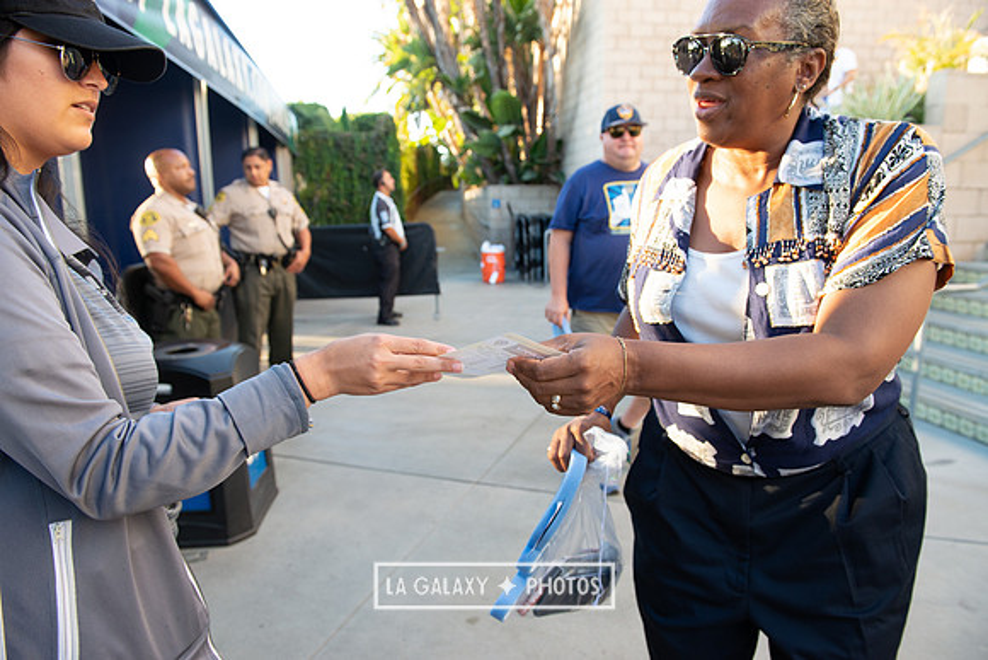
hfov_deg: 73.7
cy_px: 330
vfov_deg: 53.2
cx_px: 494
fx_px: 659
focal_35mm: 24
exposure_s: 1/250
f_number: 4.5
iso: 800
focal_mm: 24
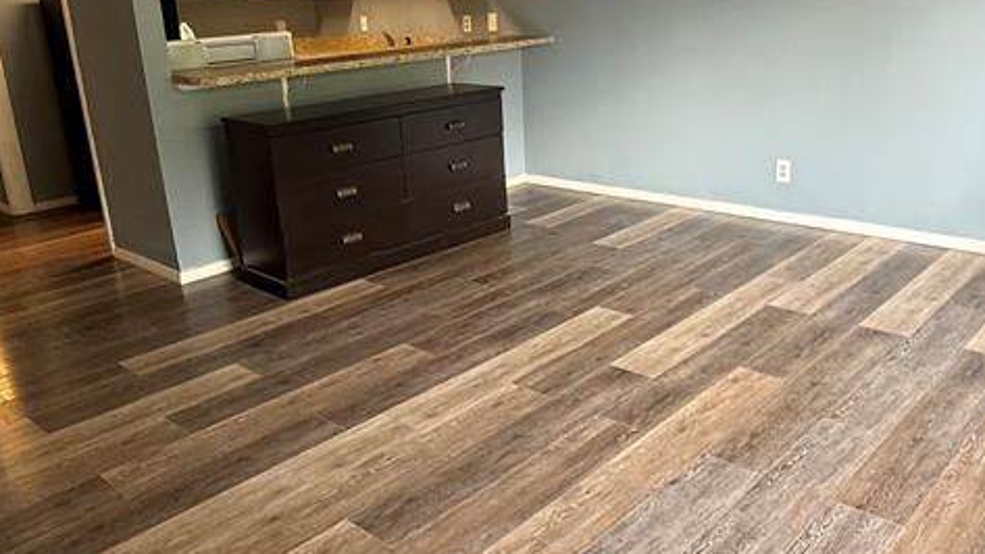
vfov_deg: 35.6
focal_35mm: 33
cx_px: 514
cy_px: 240
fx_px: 862
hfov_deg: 59.5
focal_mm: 2.22
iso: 250
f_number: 2.2
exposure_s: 1/99
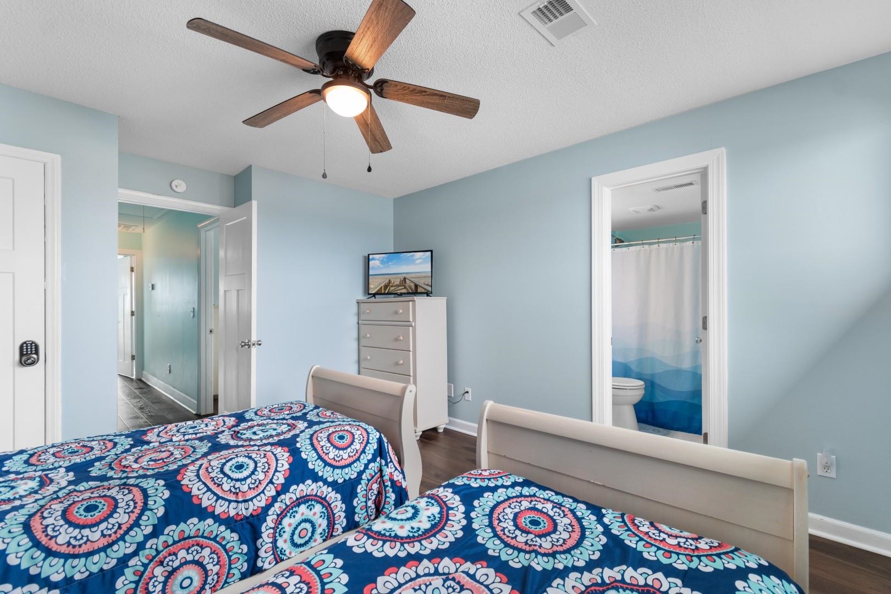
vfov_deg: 77.3
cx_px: 446
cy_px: 297
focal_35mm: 15
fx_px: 371
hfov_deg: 100.4
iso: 100
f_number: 4.5
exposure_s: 1/8
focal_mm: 10
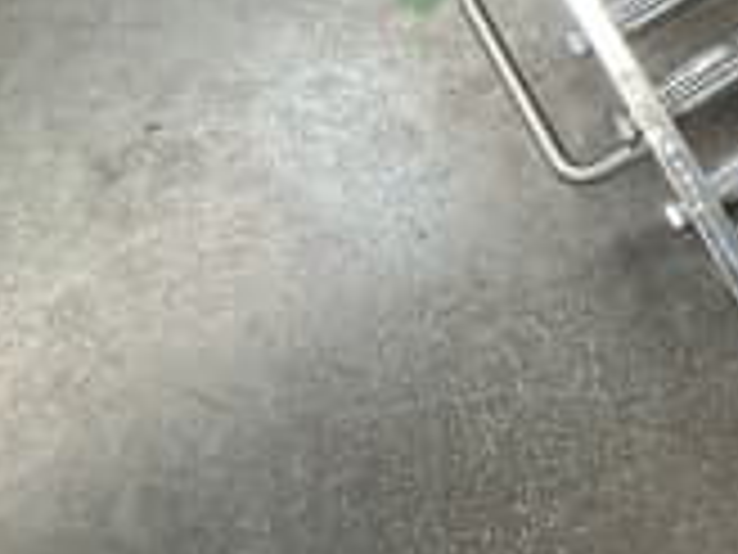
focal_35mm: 95
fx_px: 2025
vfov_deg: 13.9
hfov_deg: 17.7
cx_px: 1224
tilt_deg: -49.1
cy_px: -441
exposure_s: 1/121
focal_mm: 5.7
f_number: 1.5
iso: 64
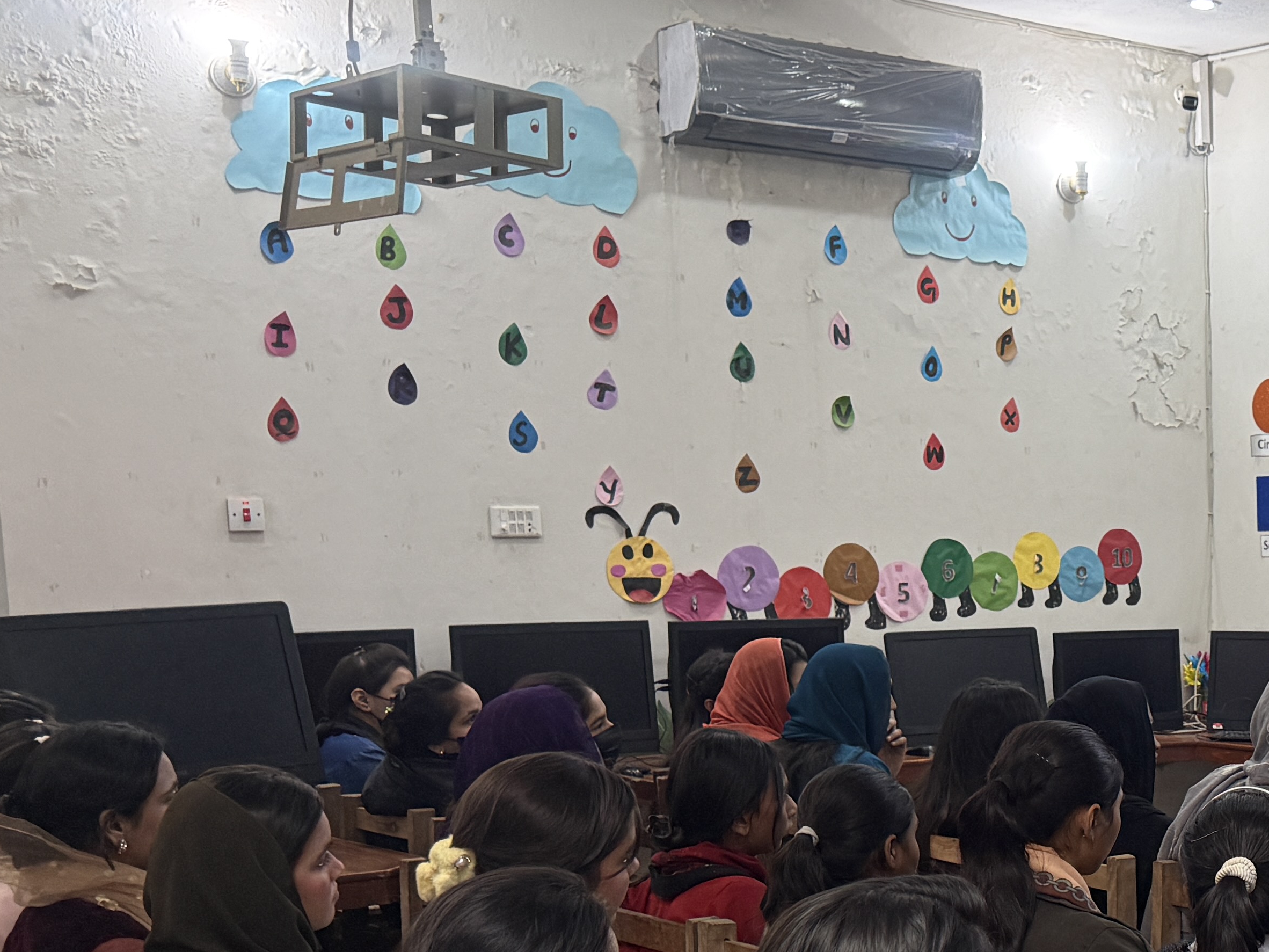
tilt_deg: -7.7
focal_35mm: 58
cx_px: 1381
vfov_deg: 24.6
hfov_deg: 30.0
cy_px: 829
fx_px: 2126
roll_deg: -0.1
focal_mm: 6.76
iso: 250
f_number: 1.78
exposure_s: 1/50
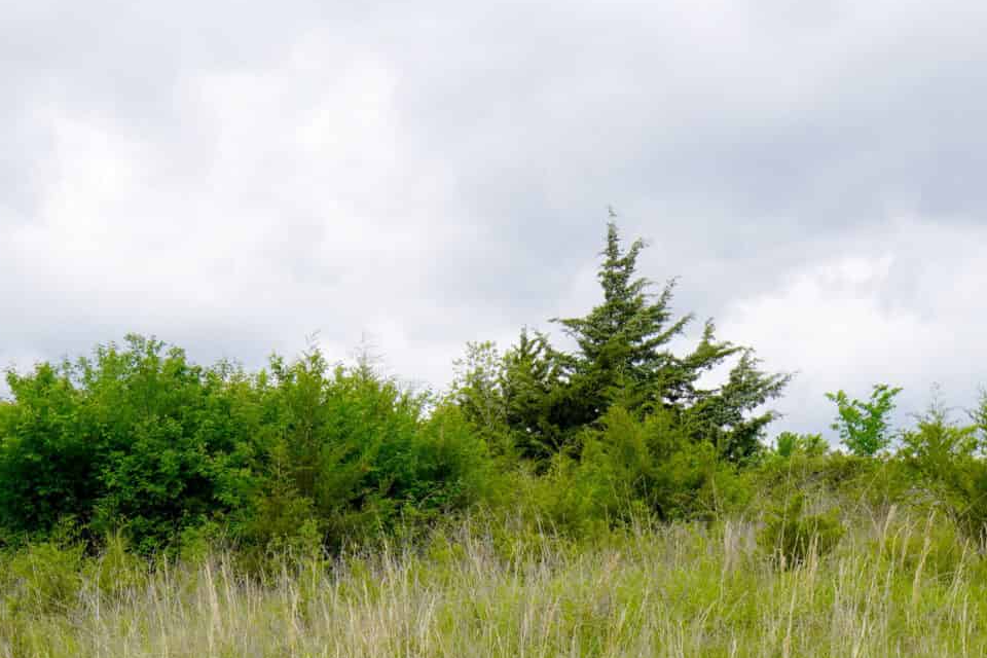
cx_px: 411
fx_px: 2193
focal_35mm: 80
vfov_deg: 16.4
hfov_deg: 25.3
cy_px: 774
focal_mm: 20
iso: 100
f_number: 8
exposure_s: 1/125
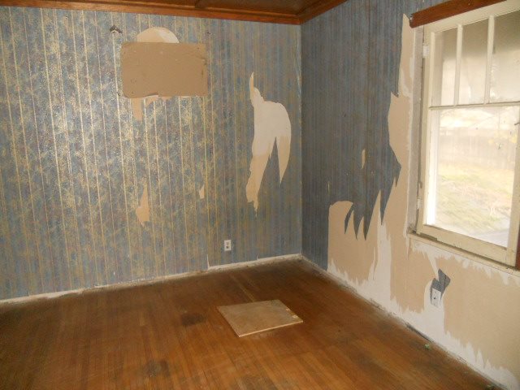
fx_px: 406
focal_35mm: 27
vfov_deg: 51.4
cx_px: 260
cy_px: 195
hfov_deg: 65.3
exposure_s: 1/25
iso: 400
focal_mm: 4.9
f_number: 3.2
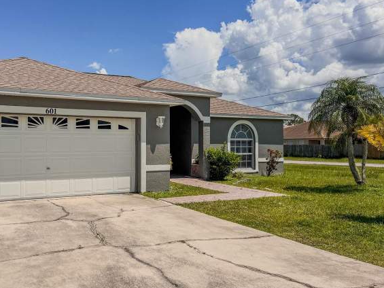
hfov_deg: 53.3
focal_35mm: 34
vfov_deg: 41.8
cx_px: 140
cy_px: 132
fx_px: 377
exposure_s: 1/12000
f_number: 1.8
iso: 80
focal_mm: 6.76
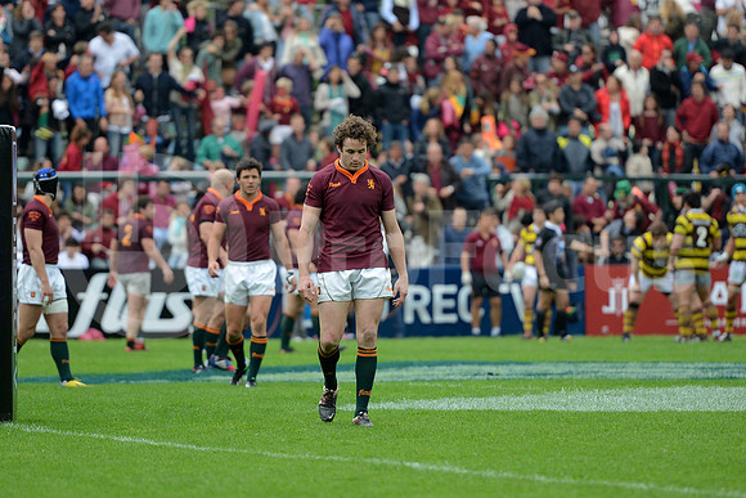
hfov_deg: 10.5
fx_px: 4042
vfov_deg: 7.0
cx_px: 373
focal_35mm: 195
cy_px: 249
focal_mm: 195
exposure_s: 1/500
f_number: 2.8
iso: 1000
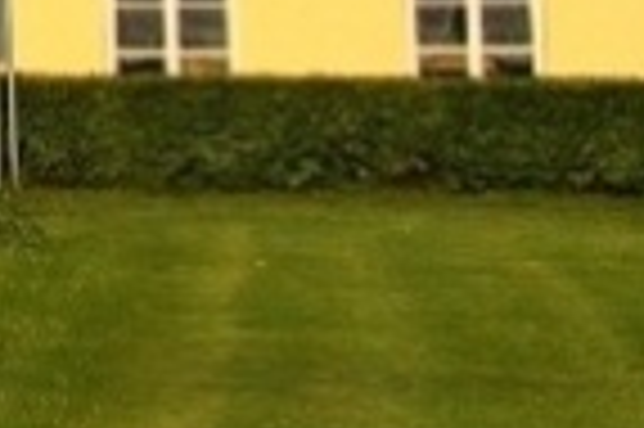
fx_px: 4431
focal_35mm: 248
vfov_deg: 5.3
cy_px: -631
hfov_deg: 7.5
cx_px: -1182
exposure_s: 1/180
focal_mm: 24
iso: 200
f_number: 9.5
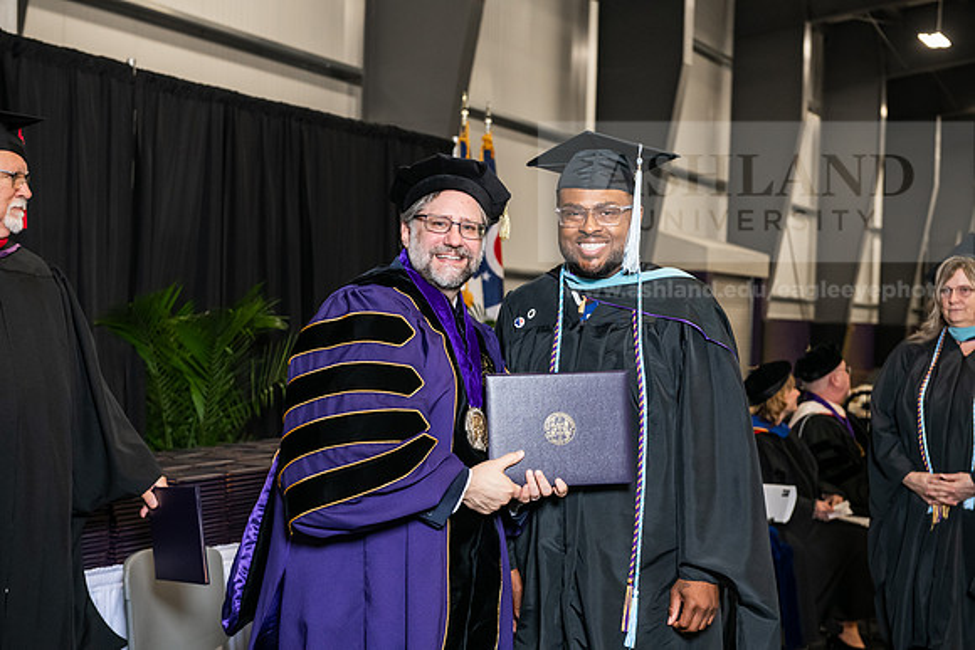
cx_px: 488
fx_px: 1679
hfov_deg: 32.4
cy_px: 325
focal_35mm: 62
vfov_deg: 21.9
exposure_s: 1/200
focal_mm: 62
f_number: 5
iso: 2000
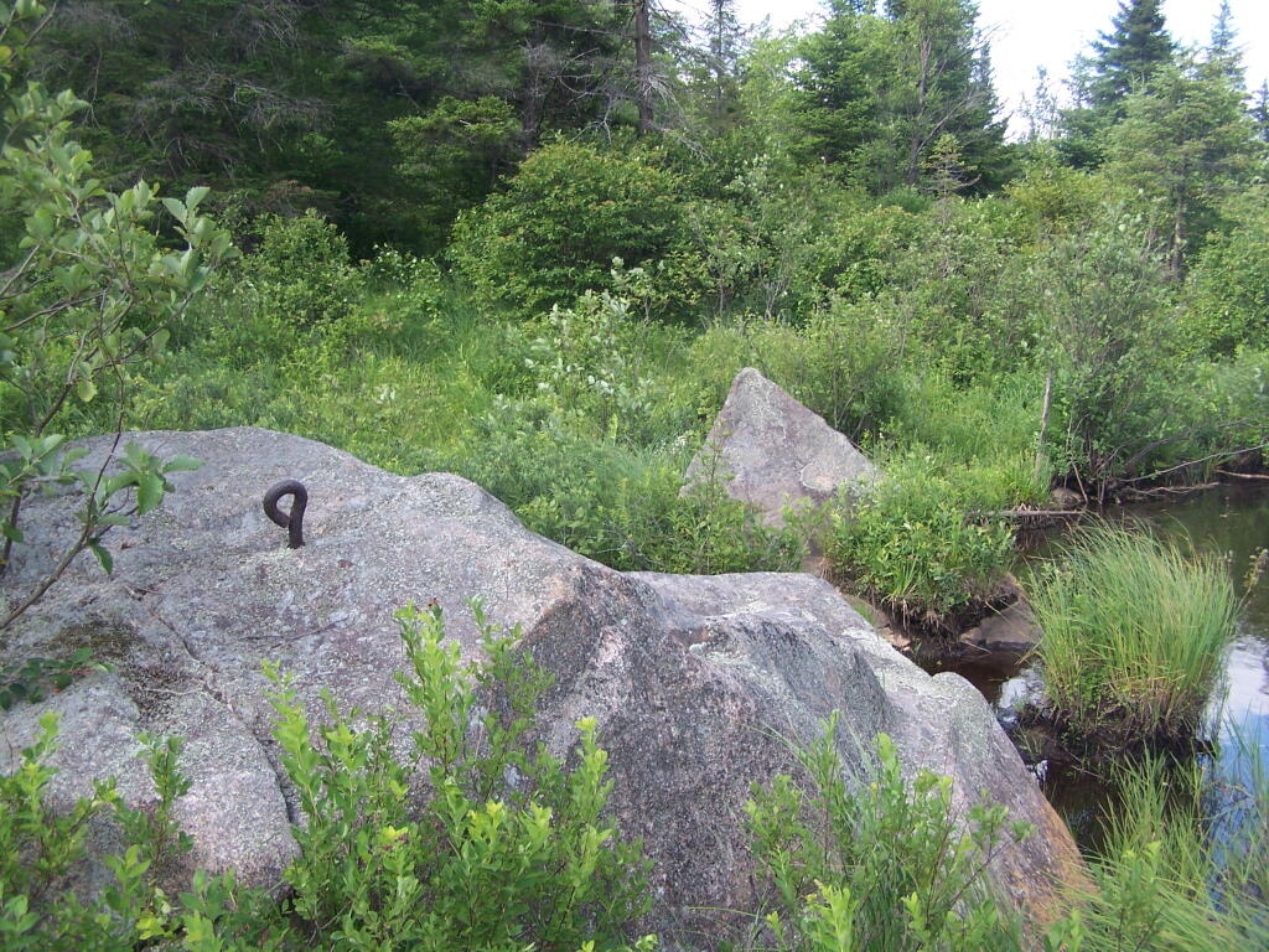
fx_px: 1393
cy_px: 476
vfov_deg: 37.7
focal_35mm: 38
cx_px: 634
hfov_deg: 49.0
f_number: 2.8
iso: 80
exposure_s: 1/250
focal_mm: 6.3
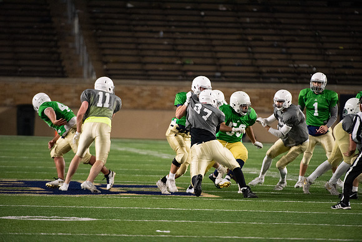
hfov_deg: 5.2
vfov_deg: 3.4
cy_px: 121
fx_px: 4023
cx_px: 181
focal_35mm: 400
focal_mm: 400
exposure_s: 1/500
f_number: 4.5
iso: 5600
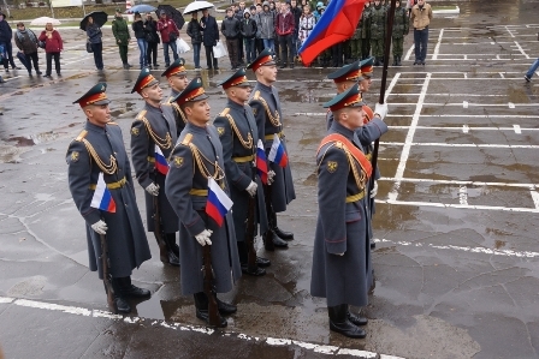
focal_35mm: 33
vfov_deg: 40.0
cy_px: 180
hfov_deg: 57.2
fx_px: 494
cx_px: 270
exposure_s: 1/160
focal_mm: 22
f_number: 6.3
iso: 400
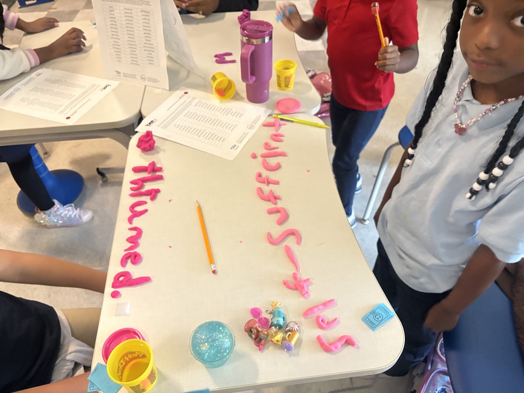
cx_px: 262
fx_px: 394
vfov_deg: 53.1
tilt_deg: -46.9
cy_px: 196
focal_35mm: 26
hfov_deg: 67.3
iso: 500
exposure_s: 1/48
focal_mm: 5.96
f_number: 1.6
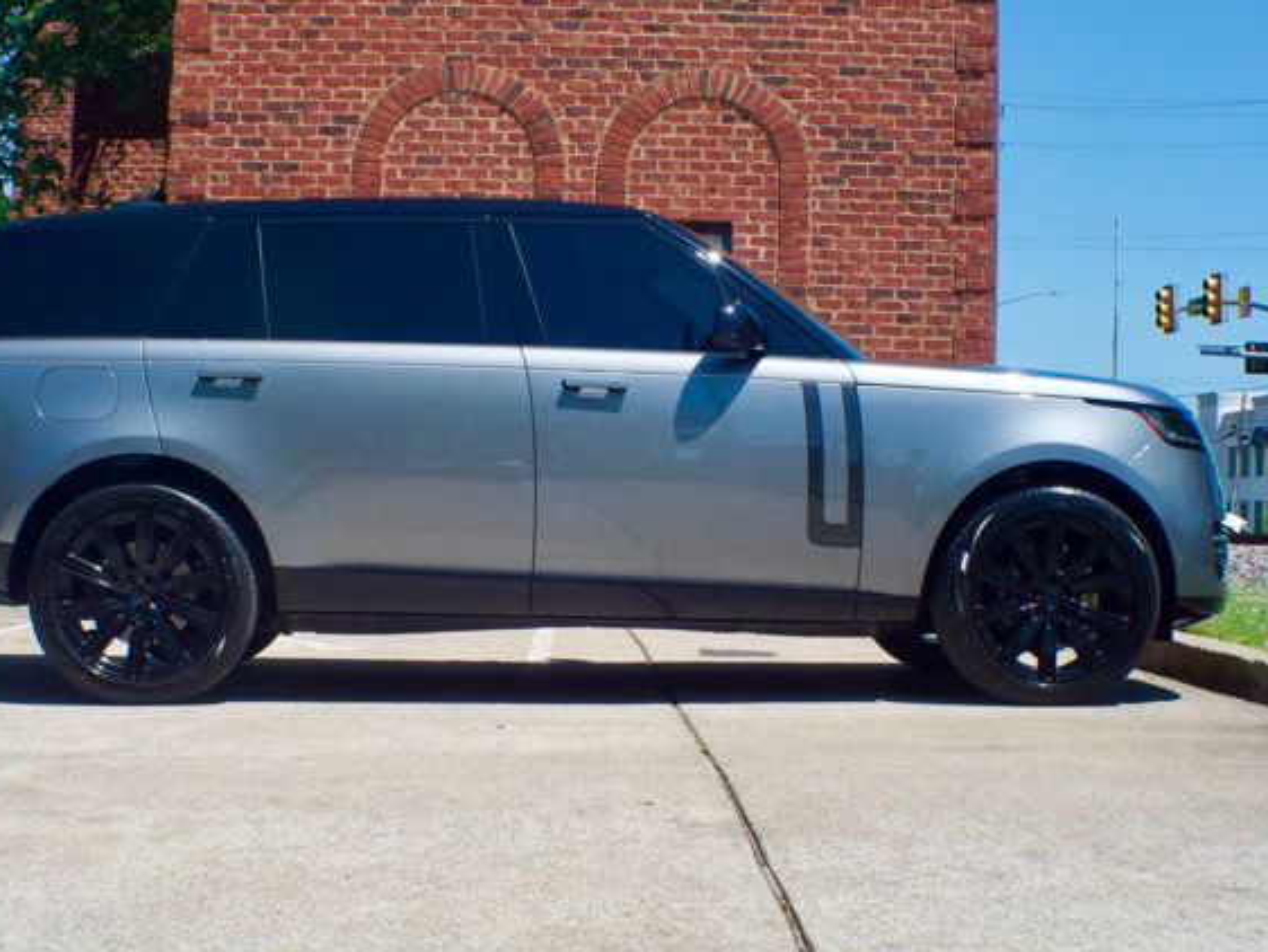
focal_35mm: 82
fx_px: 3005
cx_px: 551
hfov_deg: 23.8
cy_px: 477
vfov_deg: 18.0
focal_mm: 50
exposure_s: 1/1250
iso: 2000
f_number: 18
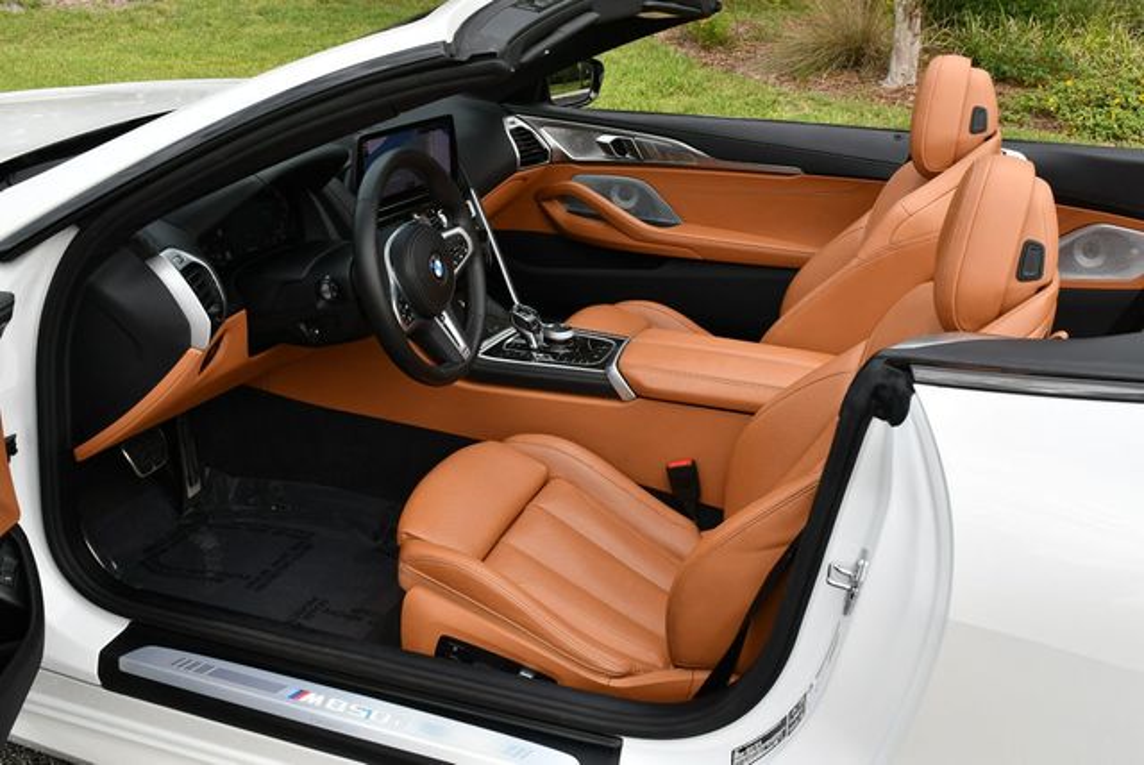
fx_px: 1145
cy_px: 382
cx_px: 572
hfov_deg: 53.1
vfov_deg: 36.9
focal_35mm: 36
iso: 200
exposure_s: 1/250
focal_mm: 18
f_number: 8
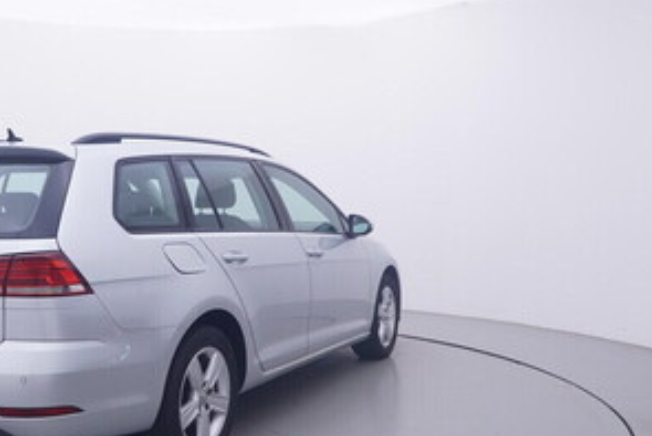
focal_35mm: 42
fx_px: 760
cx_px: 191
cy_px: 236
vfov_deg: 32.0
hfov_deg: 45.4
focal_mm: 15
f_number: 5
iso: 200
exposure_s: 1/80
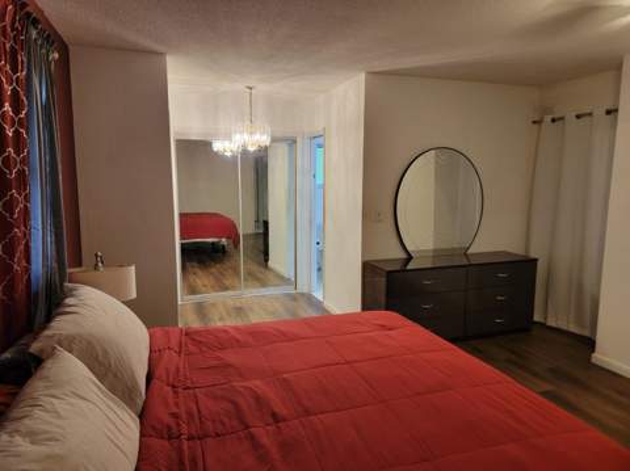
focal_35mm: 24
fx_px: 436
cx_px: 315
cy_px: 236
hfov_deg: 71.7
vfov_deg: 56.7
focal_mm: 6.7
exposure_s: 1/60
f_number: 1.8
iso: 200
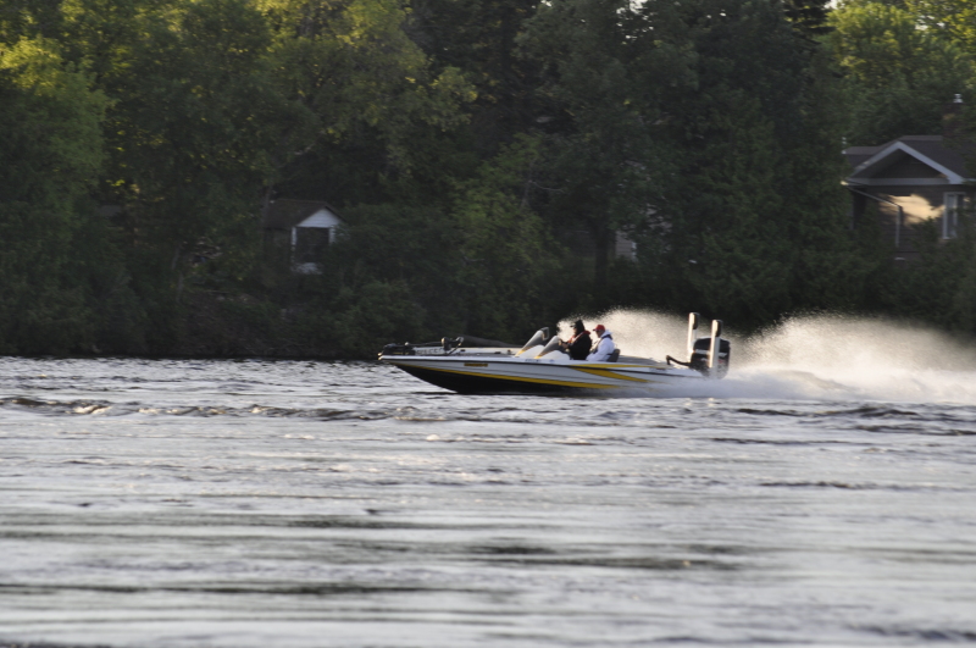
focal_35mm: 300
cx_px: 488
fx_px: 8122
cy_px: 324
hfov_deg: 6.9
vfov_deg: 4.6
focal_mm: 200
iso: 200
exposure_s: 1/200
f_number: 10
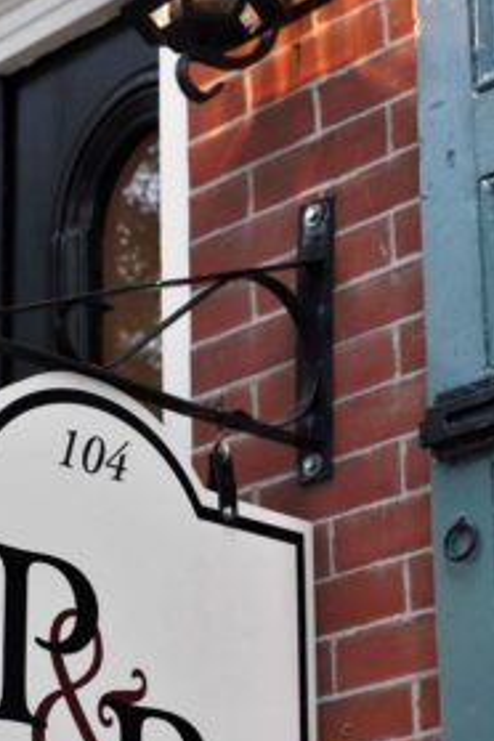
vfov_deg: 15.9
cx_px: 92
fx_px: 2655
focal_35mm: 129
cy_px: 430
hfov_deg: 10.6
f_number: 6.3
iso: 200
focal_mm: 40
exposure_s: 1/160
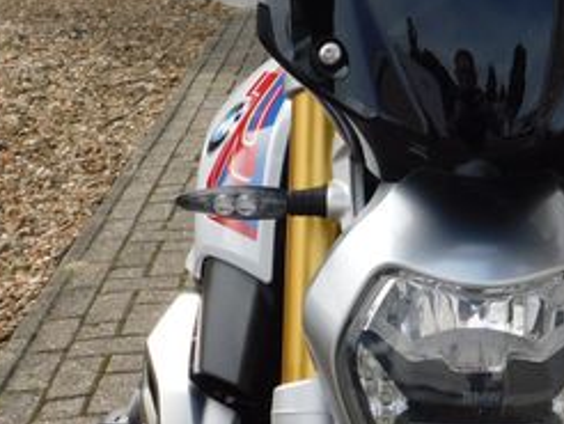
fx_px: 1272
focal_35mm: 78
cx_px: 442
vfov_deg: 18.8
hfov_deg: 24.6
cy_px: 103
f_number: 3.2
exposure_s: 1/640
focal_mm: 5.3
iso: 125
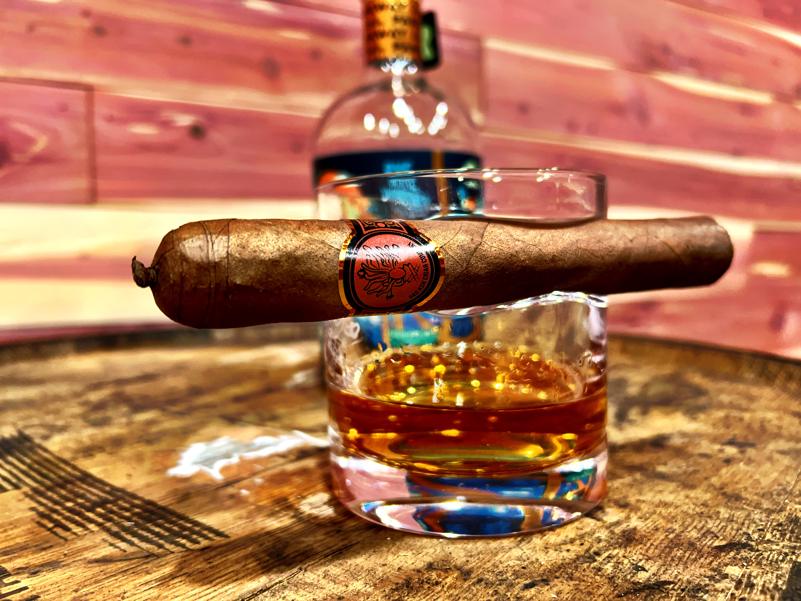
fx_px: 602
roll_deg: -0.5
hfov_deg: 67.3
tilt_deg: -5.4
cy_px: 300
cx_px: 400
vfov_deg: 53.1
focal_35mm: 26
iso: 200
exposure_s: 1/60
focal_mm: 5.7
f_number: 1.5
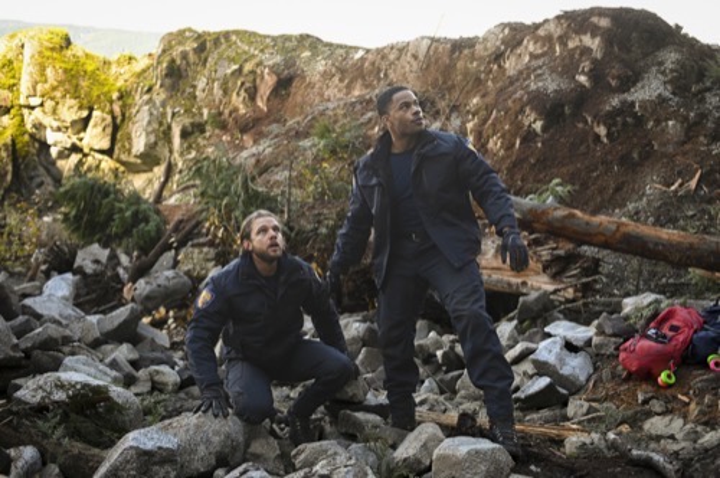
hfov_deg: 58.8
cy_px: 239
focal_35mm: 32
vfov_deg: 41.0
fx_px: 639
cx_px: 360
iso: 400
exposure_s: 1/640
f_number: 2.8
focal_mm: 32
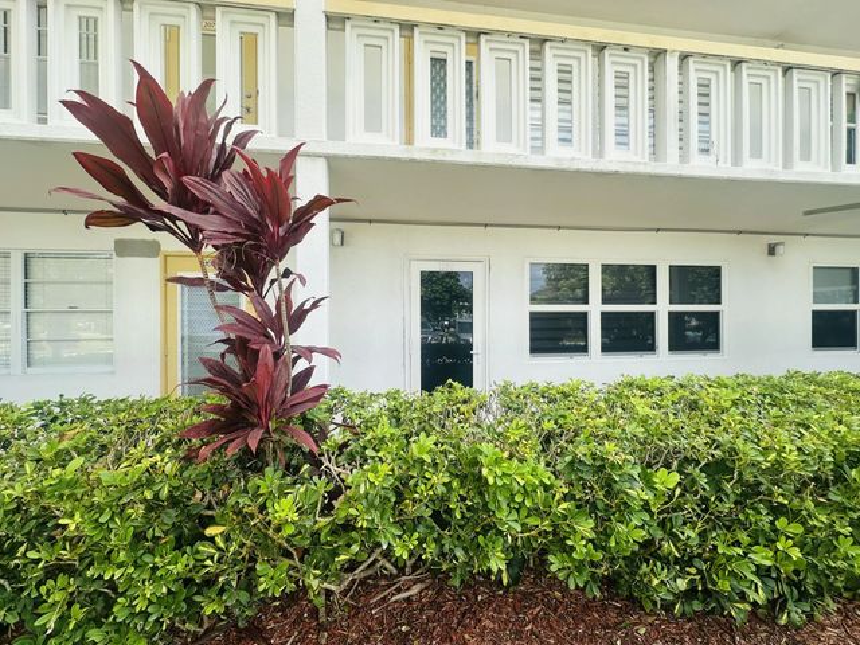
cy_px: 322
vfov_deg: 85.7
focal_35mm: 14
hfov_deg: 102.1
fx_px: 348
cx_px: 430
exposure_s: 1/467
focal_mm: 2.22
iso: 40
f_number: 2.2
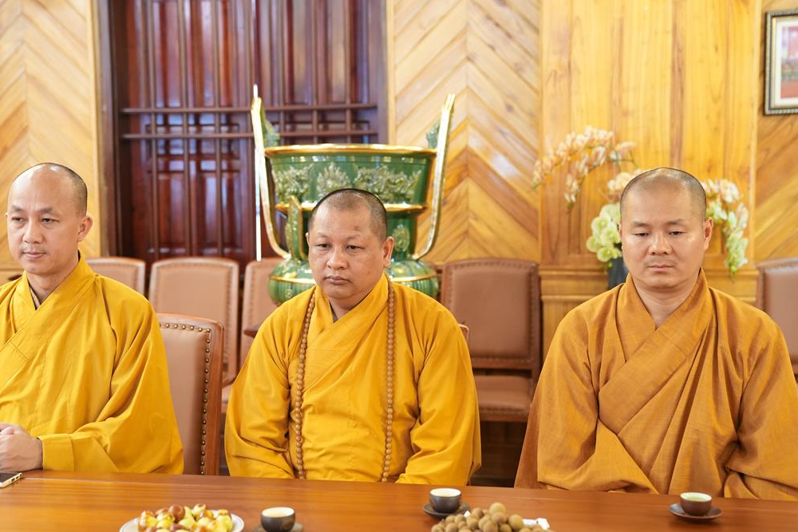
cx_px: 366
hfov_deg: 36.8
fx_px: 1197
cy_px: 274
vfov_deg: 25.1
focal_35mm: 54
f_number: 2.8
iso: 3200
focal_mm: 45
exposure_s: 1/50
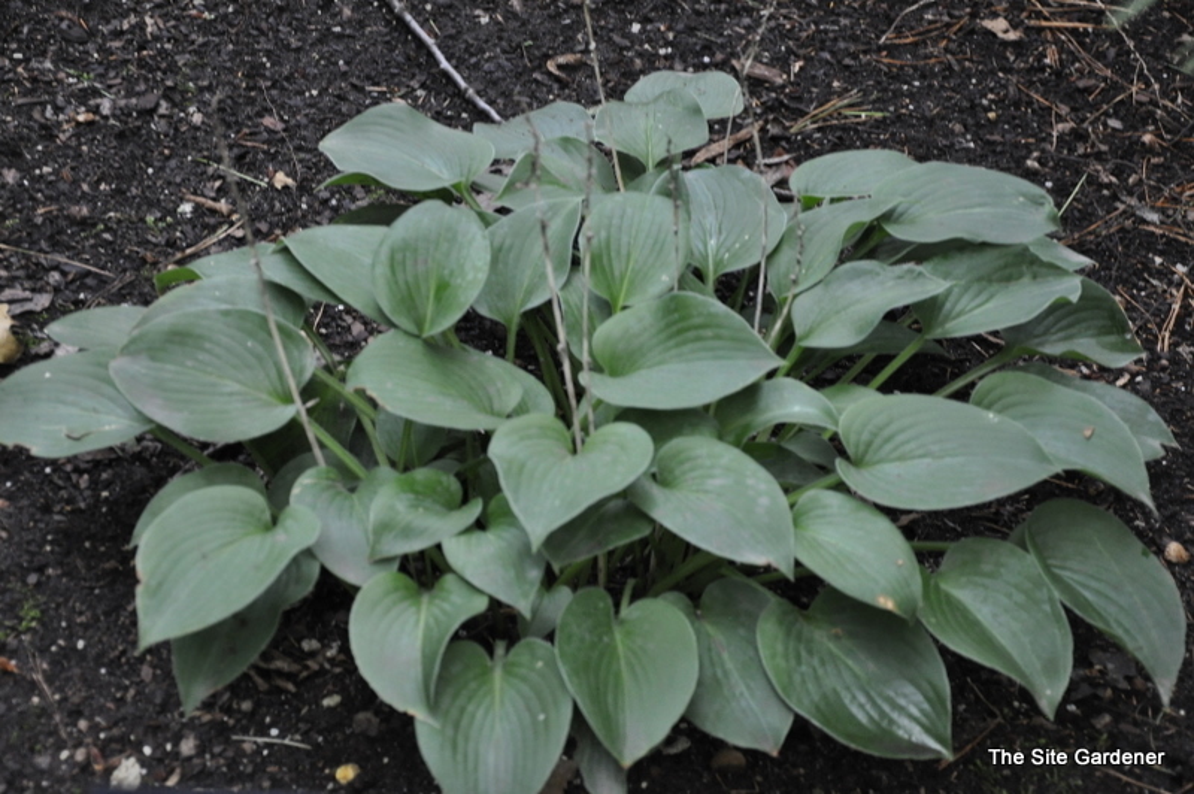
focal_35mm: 93
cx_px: 597
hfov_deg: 21.9
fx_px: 3082
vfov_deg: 14.7
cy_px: 397
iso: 1600
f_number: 5.3
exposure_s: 1/100
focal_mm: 62
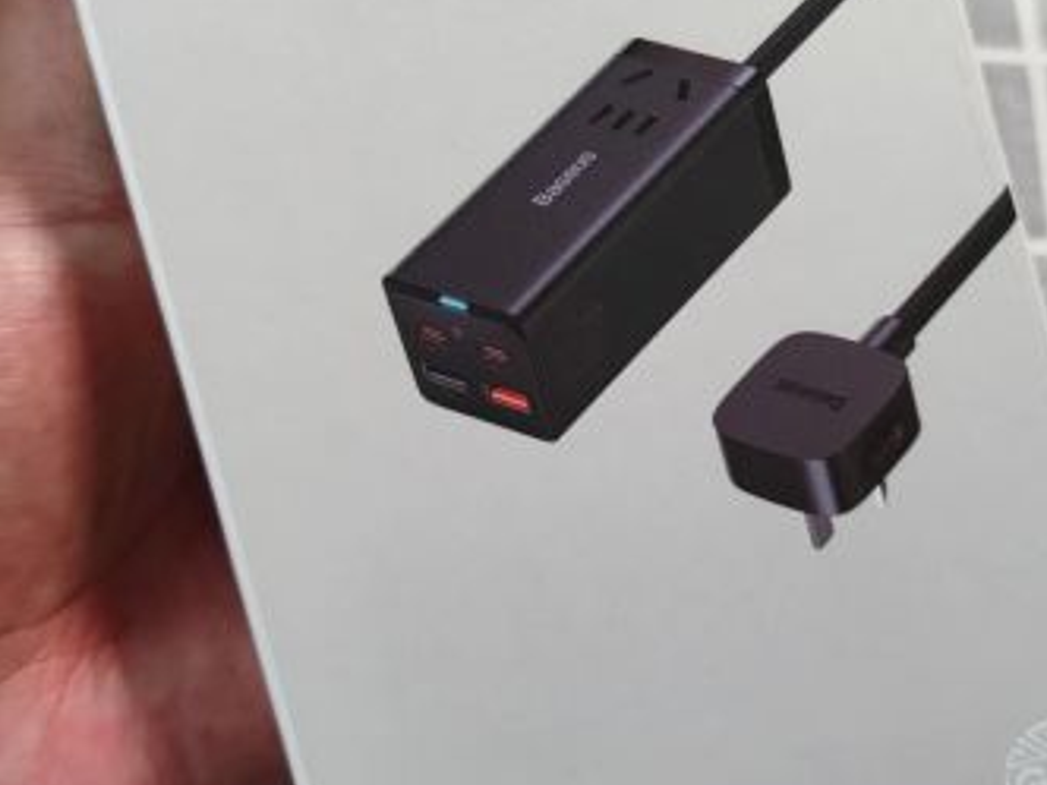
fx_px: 1573
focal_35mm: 52
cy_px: 274
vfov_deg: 27.9
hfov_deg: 36.8
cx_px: 577
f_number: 1.69
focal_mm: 6.72
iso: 93
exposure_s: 1/100
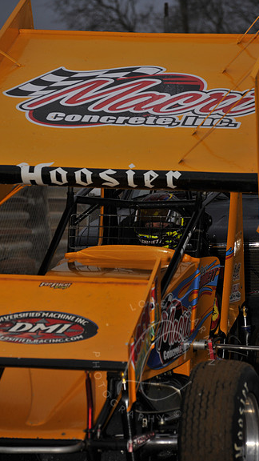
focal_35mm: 211
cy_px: 231
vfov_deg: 10.2
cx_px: 153
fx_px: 2576
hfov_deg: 5.8
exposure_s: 1/250
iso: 500
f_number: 8
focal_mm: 200
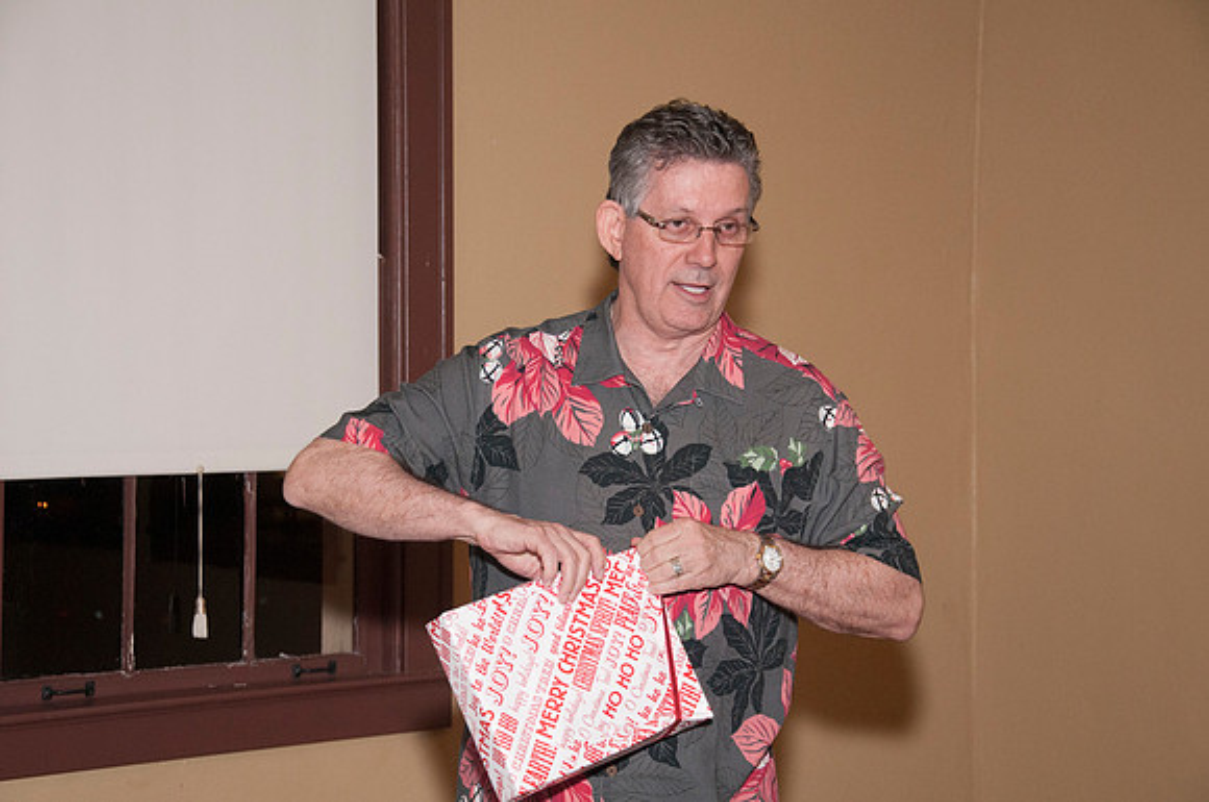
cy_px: 401
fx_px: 2616
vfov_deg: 17.4
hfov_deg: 26.0
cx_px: 604
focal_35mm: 78
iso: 800
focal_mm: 52
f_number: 5.6
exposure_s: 1/80
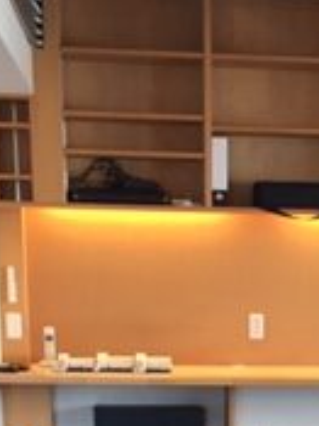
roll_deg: -0.4
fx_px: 1304
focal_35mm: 106
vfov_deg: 17.0
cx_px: 312
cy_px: 616
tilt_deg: -15.3
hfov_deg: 13.8
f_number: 2.2
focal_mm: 4.15
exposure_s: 1/30
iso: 64
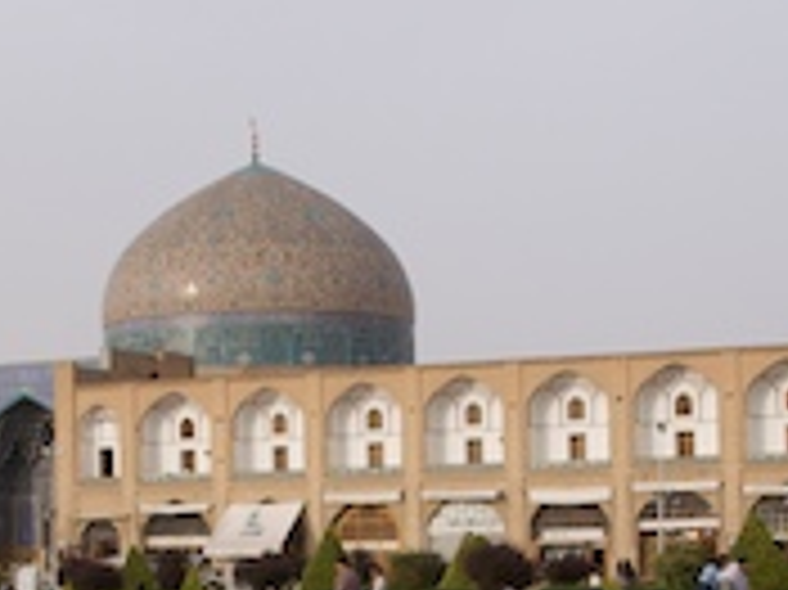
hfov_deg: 20.6
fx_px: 2161
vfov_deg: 15.2
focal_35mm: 95
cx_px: 279
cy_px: 635
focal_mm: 18
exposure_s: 1/200
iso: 200
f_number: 10
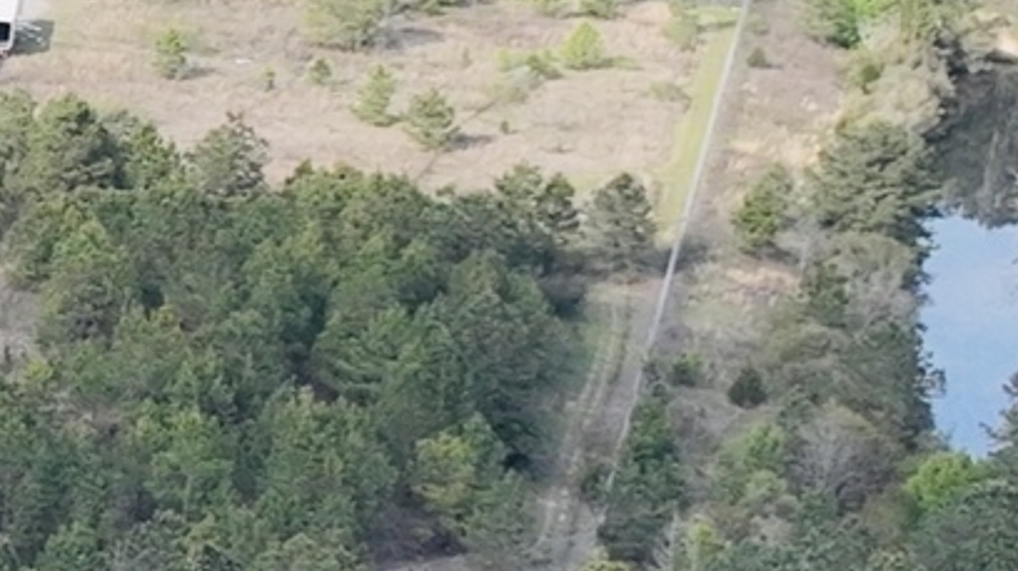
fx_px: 5315
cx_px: -2305
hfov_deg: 8.6
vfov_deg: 6.1
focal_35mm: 197
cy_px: 421
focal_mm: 12.29
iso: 170
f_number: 2.8
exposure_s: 1/1250
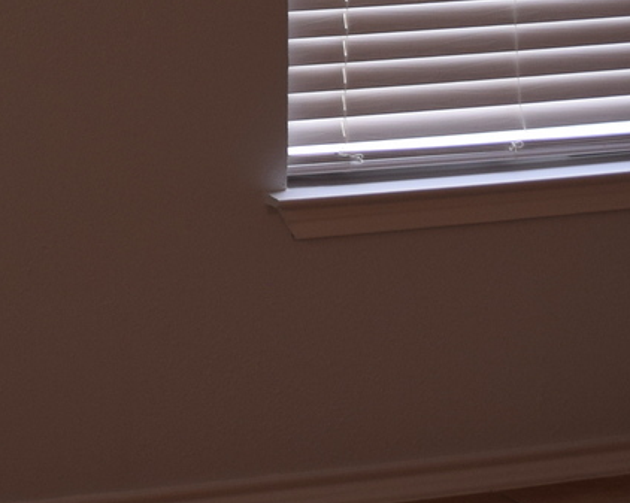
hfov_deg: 11.9
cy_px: -116
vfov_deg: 9.7
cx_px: -238
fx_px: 2922
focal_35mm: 157
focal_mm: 29
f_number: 5.6
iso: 400
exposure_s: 1/125
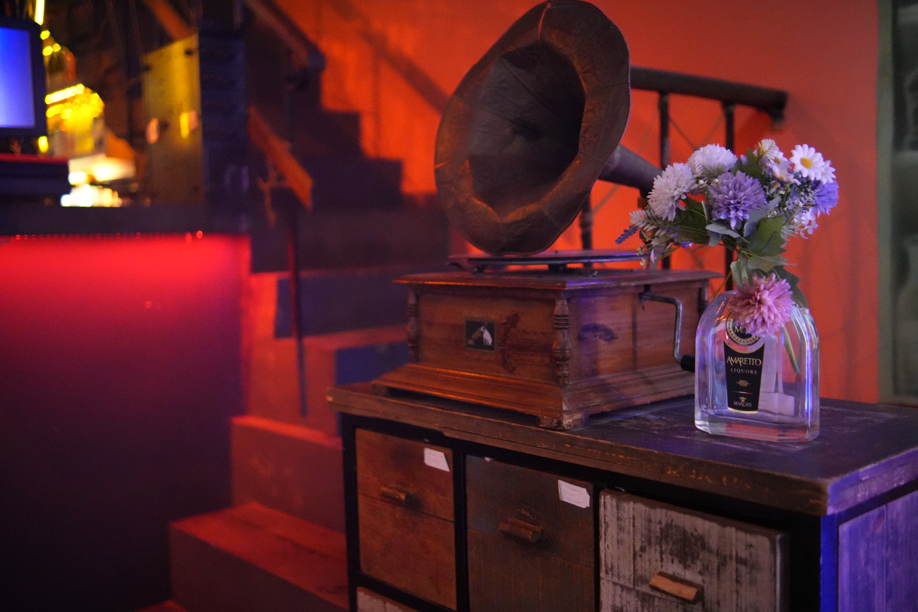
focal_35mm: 36
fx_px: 906
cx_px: 455
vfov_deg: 37.3
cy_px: 299
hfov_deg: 53.8
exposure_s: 1/320
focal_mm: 23
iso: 6400
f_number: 1.4
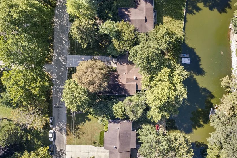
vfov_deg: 47.9
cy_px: 72
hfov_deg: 67.1
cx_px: 135
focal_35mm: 27
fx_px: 178
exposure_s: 1/350
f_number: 2.8
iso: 100
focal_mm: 8.38
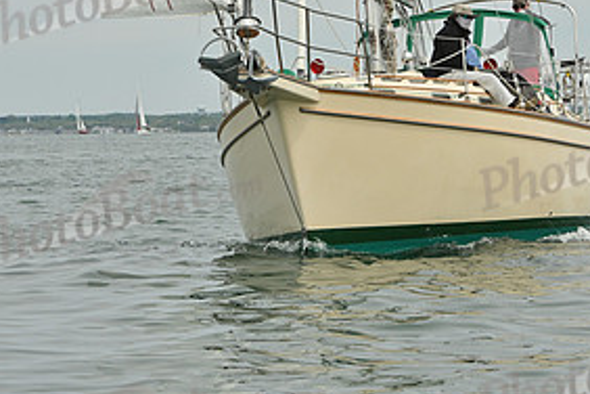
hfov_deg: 9.1
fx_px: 3704
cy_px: 76
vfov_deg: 6.1
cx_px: 372
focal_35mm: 226
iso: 320
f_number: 9
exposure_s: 1/1250
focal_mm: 110
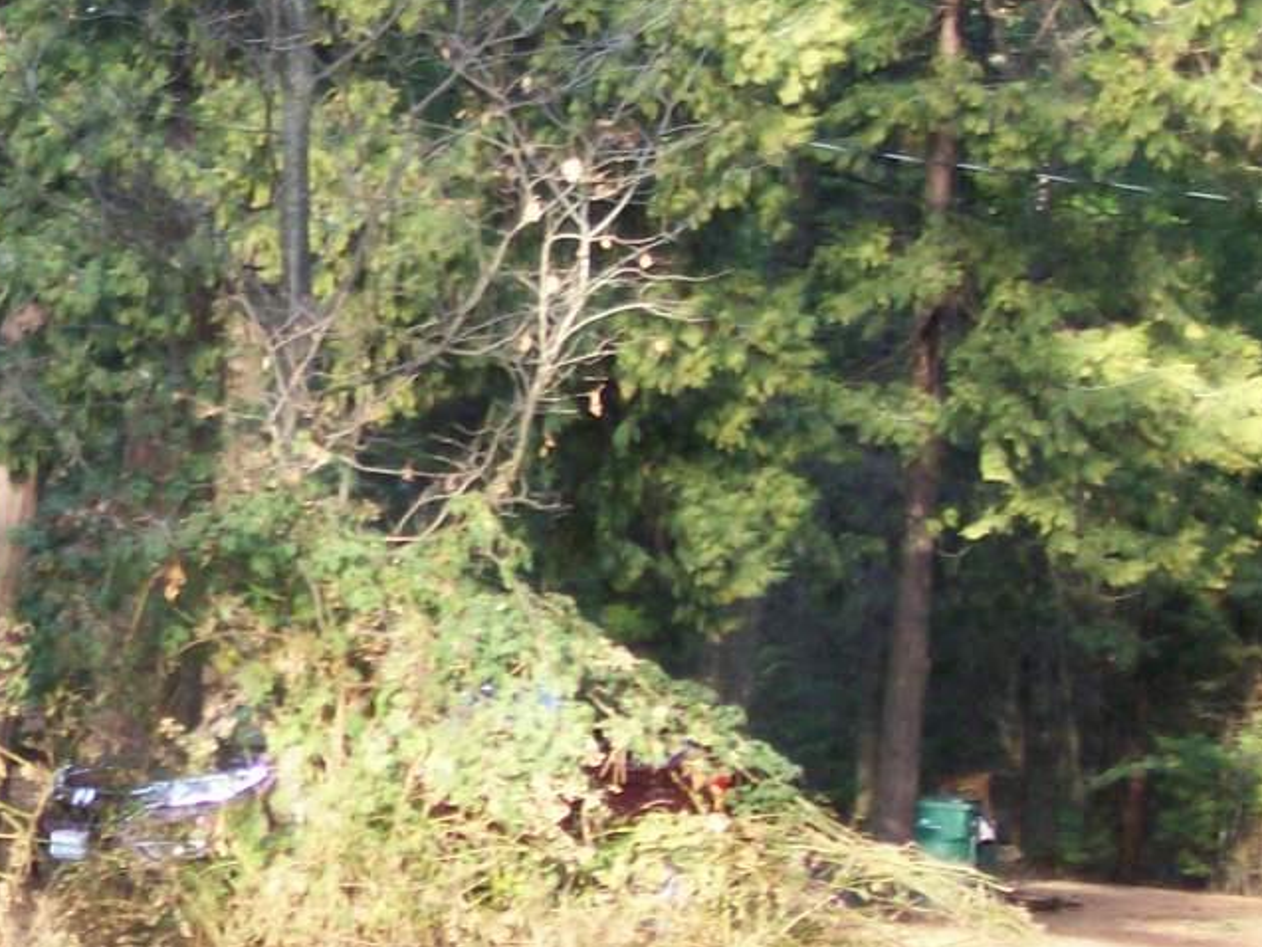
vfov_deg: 13.1
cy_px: 689
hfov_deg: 16.7
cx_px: -248
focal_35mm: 113
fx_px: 4120
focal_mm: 7.6
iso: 140
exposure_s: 1/73.1
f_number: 3
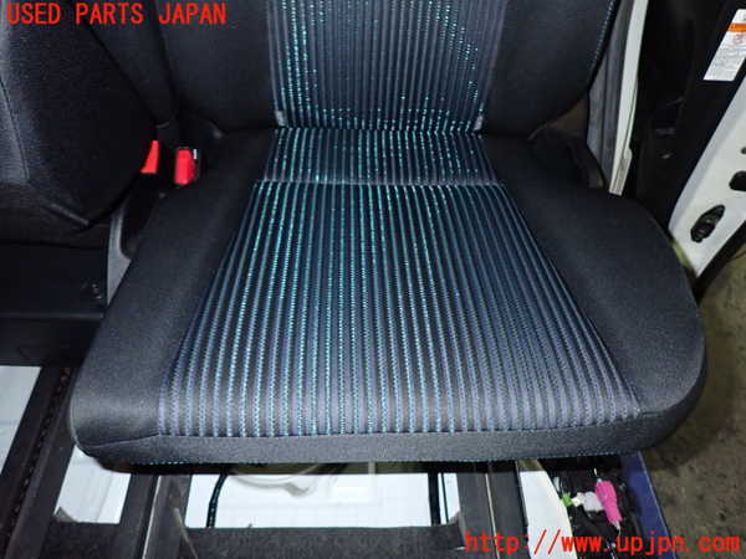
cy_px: 280
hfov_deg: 69.4
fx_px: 539
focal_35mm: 25
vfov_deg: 54.9
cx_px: 373
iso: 800
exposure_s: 1/30
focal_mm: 4.5
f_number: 5.6
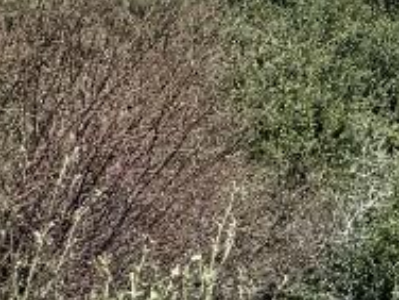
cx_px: 1267
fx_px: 2213
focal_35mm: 192
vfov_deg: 7.6
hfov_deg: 8.4
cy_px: -169
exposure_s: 1/5319
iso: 80
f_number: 1.78
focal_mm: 6.76
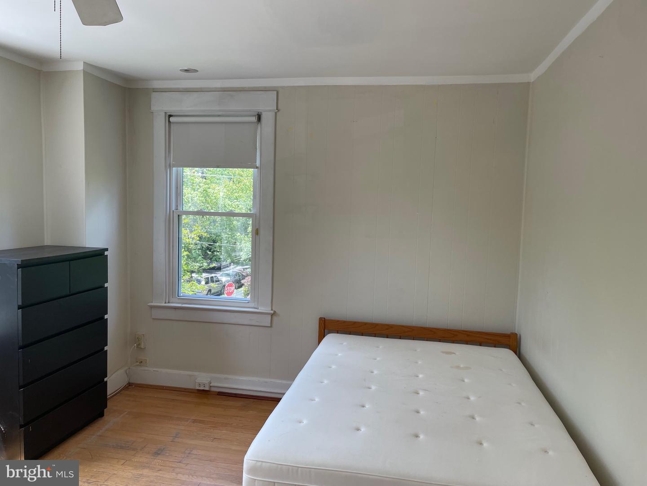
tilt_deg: -4.6
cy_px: 243
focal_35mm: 26
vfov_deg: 53.1
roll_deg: -1.5
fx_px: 486
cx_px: 324
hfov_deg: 67.3
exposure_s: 1/121
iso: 32
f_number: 1.6
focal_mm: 4.2
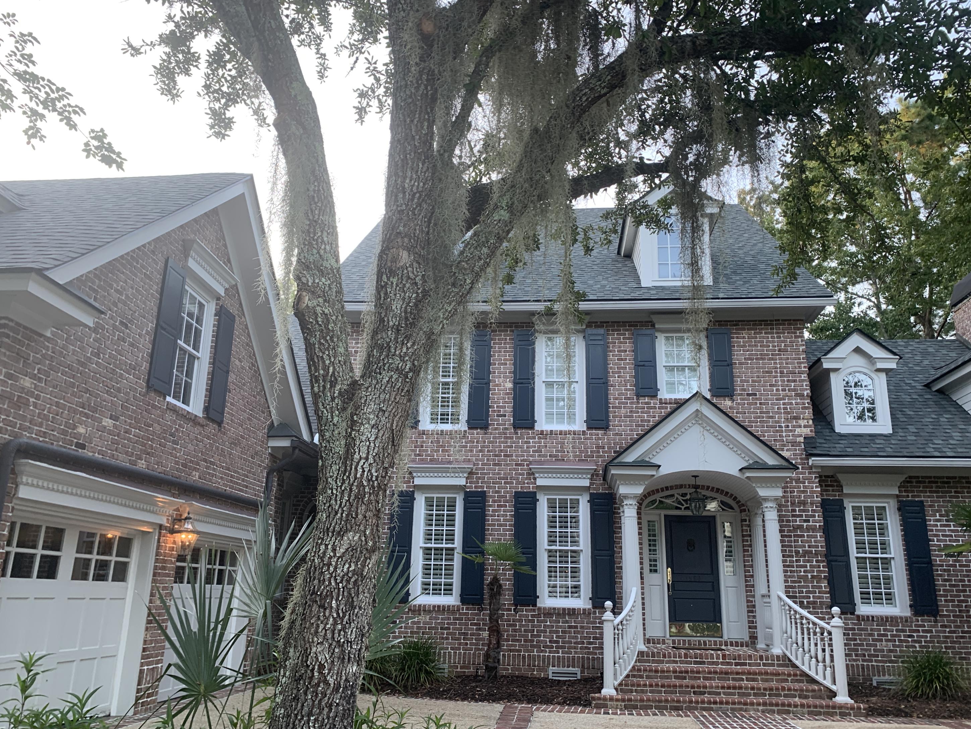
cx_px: 498
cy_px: 373
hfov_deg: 65.3
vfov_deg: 51.4
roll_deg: -0.9
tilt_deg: +16.8
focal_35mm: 27
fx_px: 757
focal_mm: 4.25
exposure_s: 1/121
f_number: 1.8
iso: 64
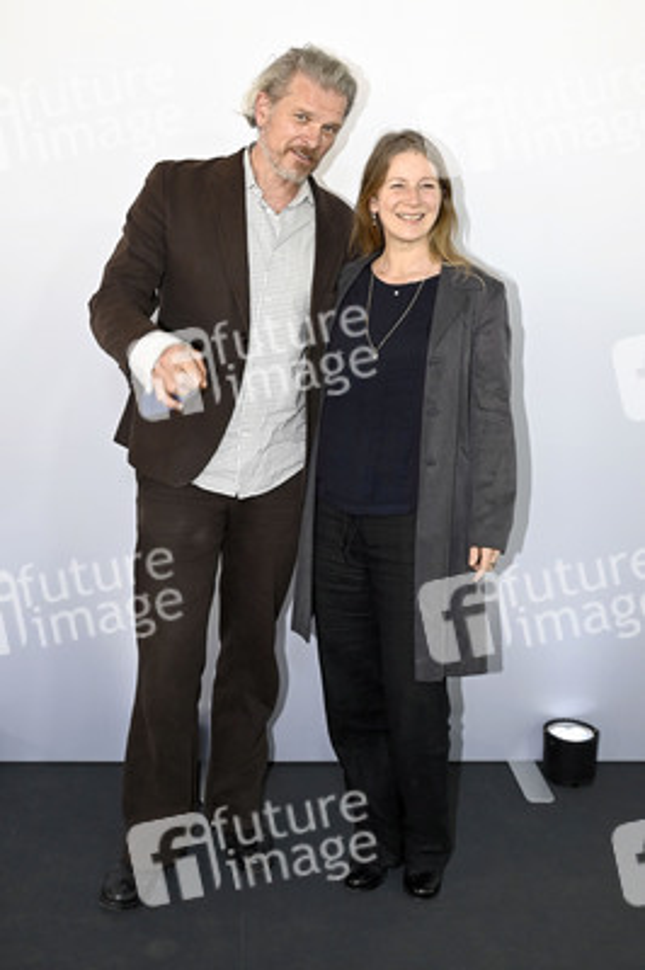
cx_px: 322
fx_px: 808
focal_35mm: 30
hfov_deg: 43.5
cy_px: 485
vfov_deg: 62.0
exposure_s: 1/125
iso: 640
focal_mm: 30
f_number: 6.3
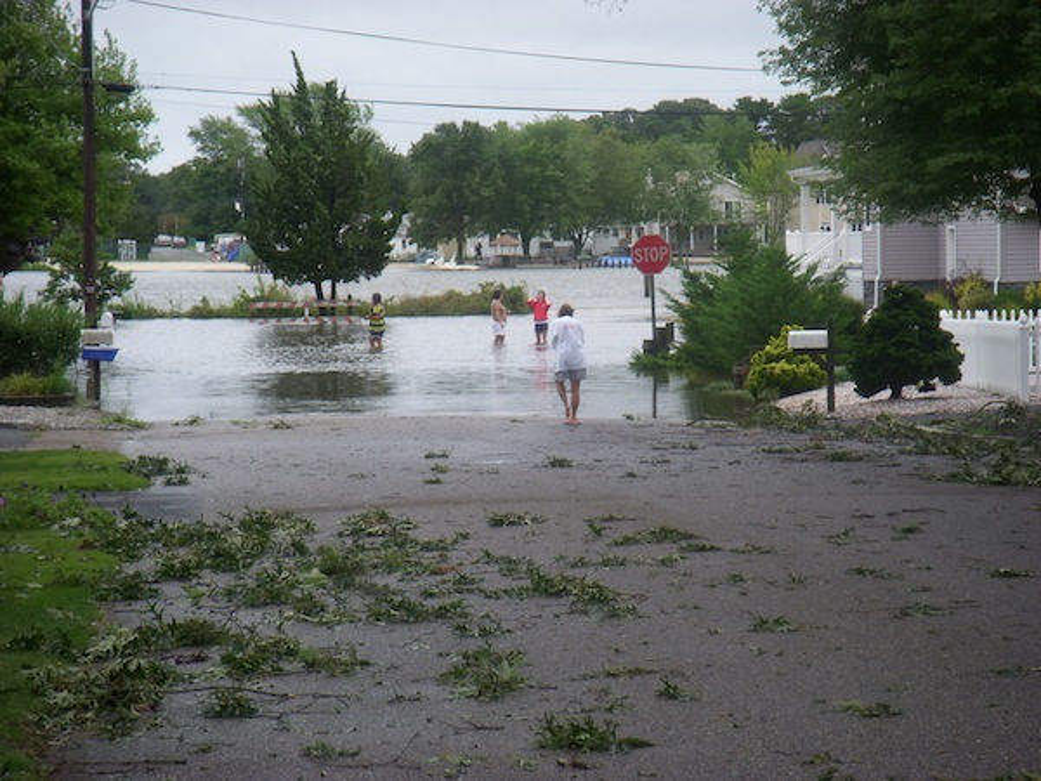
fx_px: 3428
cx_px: 520
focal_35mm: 114
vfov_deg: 13.0
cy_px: 390
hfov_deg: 17.3
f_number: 4.2
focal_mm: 18.9
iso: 100
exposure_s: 1/250
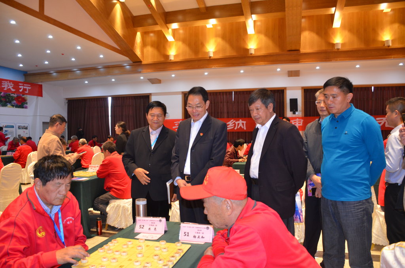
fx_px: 303
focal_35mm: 27
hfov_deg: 67.5
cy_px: 134
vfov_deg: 47.7
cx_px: 202
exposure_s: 1/60
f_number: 3.5
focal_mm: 18
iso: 800
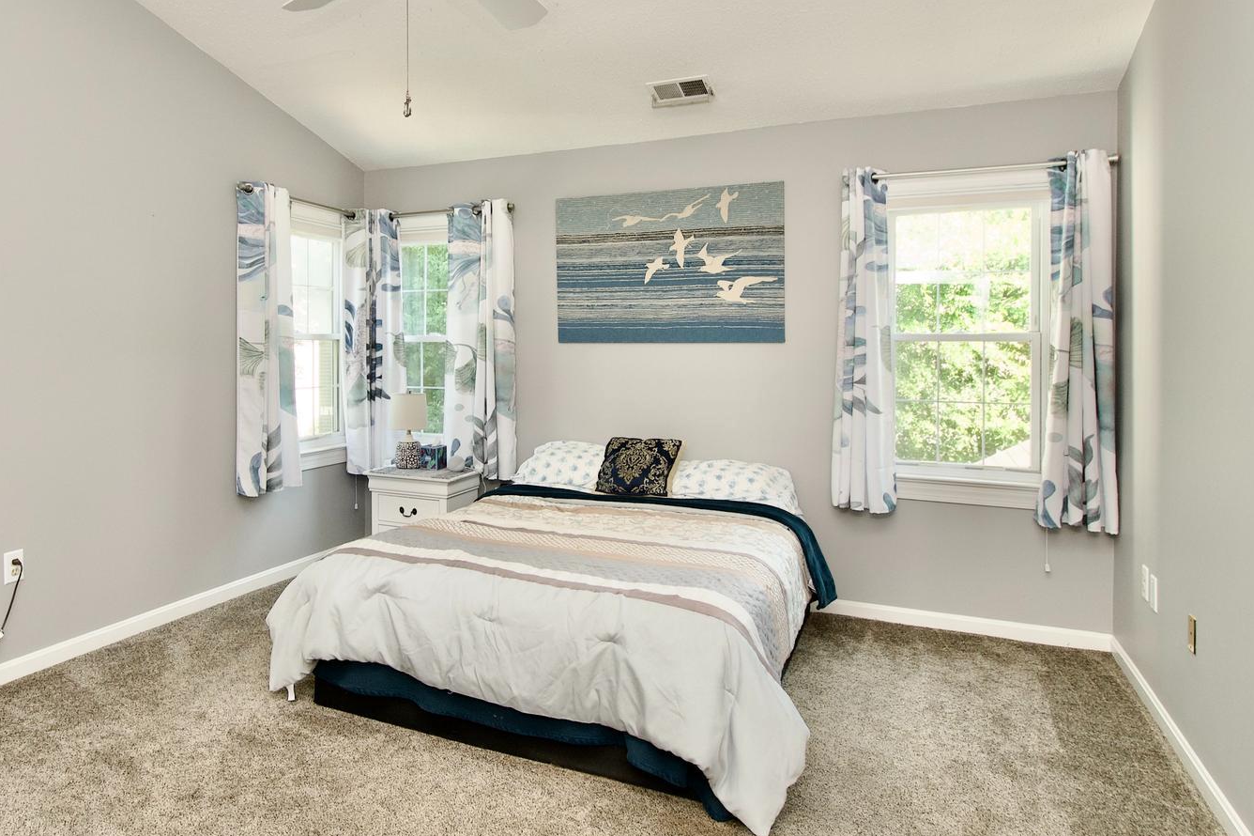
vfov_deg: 54.6
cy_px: 325
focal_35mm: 23
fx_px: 801
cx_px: 462
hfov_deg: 74.7
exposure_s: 1/50
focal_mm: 10
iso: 500
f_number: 7.1
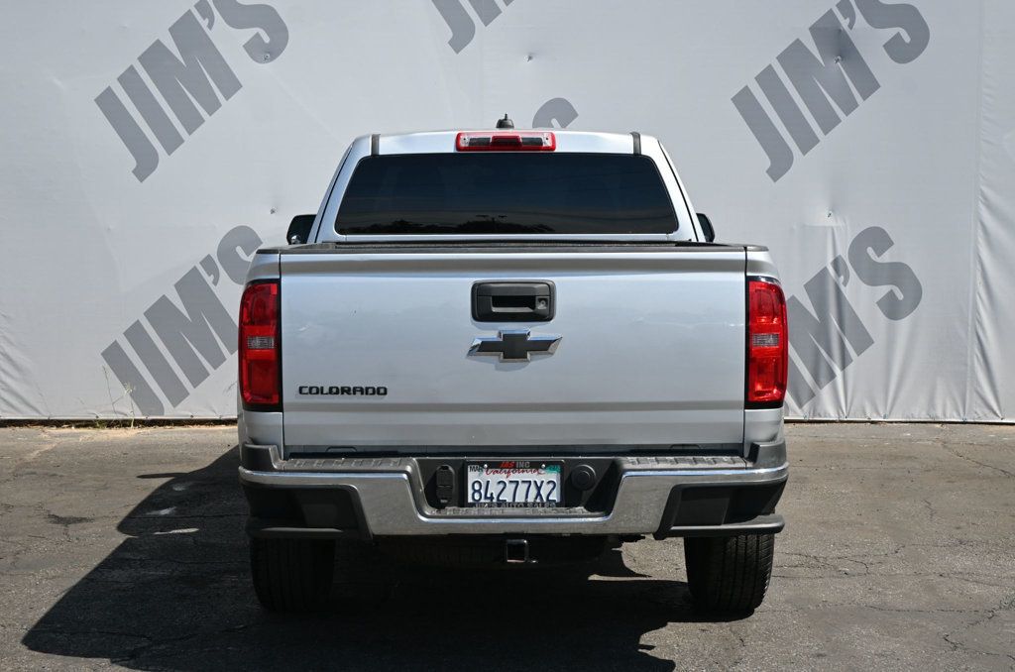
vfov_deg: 23.1
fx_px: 1646
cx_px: 508
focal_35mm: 58
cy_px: 336
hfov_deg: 34.3
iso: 100
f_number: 5.6
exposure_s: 1/250
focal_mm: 39
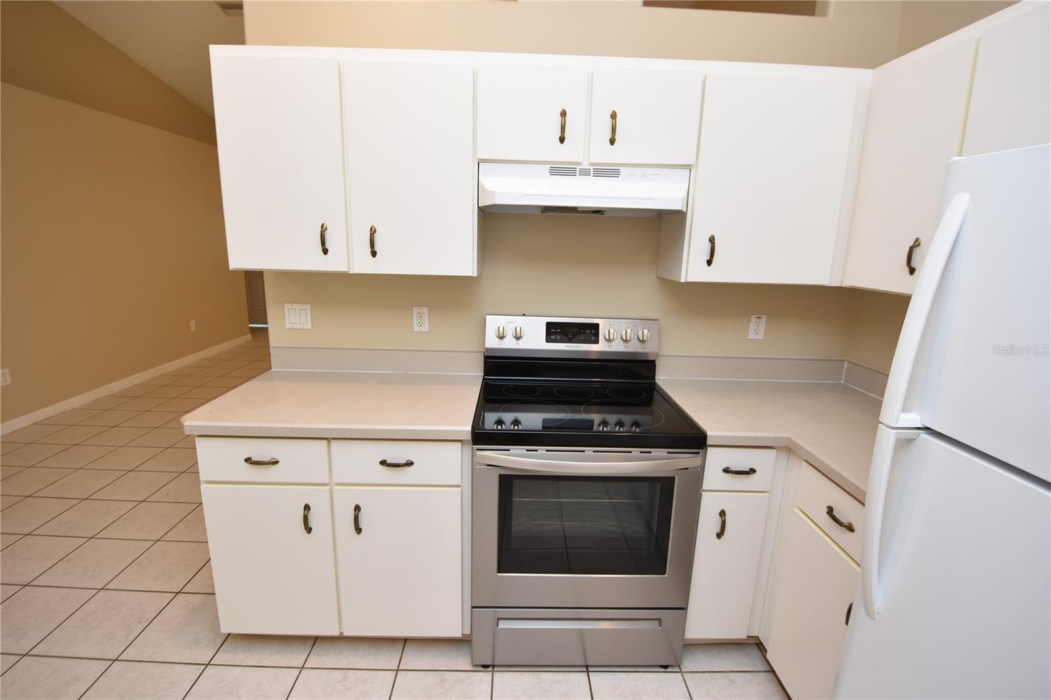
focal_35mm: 15
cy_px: 350
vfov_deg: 77.3
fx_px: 438
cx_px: 526
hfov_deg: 100.4
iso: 400
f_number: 4
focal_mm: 10
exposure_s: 1/60
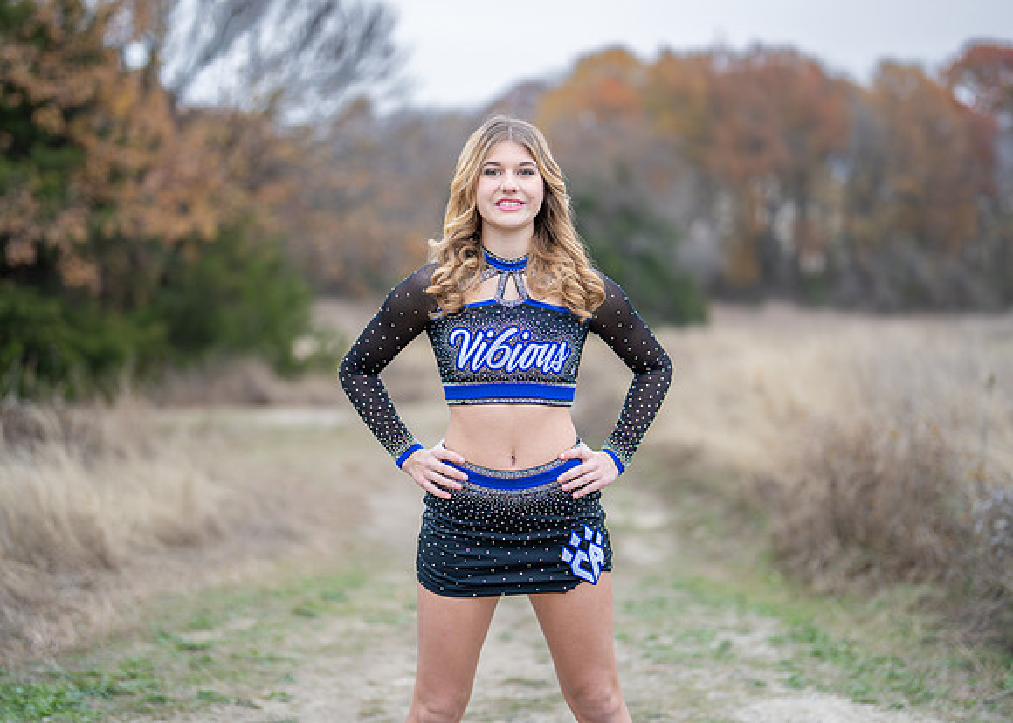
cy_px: 319
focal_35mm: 63
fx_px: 1815
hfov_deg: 31.2
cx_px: 504
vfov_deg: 22.5
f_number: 1.2
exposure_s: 1/1000
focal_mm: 50
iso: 400
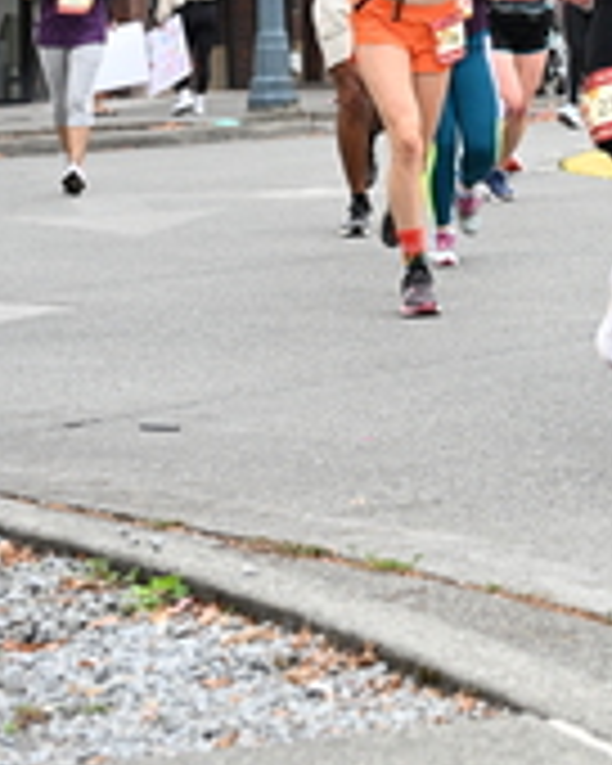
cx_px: 803
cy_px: -126
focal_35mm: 140
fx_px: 3170
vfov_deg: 13.4
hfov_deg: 10.8
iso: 1600
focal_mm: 46
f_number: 4
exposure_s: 1/800
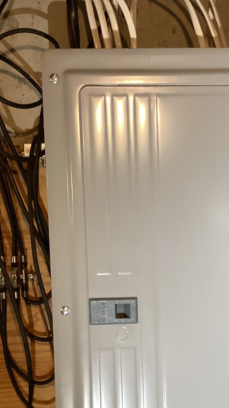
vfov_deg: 38.4
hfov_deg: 22.5
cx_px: 167
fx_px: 572
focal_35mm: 53
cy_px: 292
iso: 200
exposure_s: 1/50
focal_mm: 3.3
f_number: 2.4
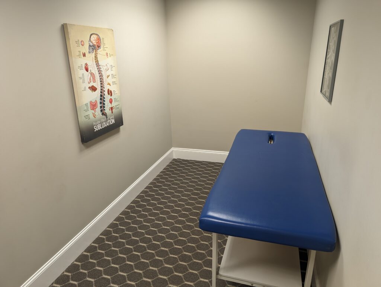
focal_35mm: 24
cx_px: 190
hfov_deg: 71.5
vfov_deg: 56.9
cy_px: 144
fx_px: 265
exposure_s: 1/24
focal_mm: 6.9
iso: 47
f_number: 1.68
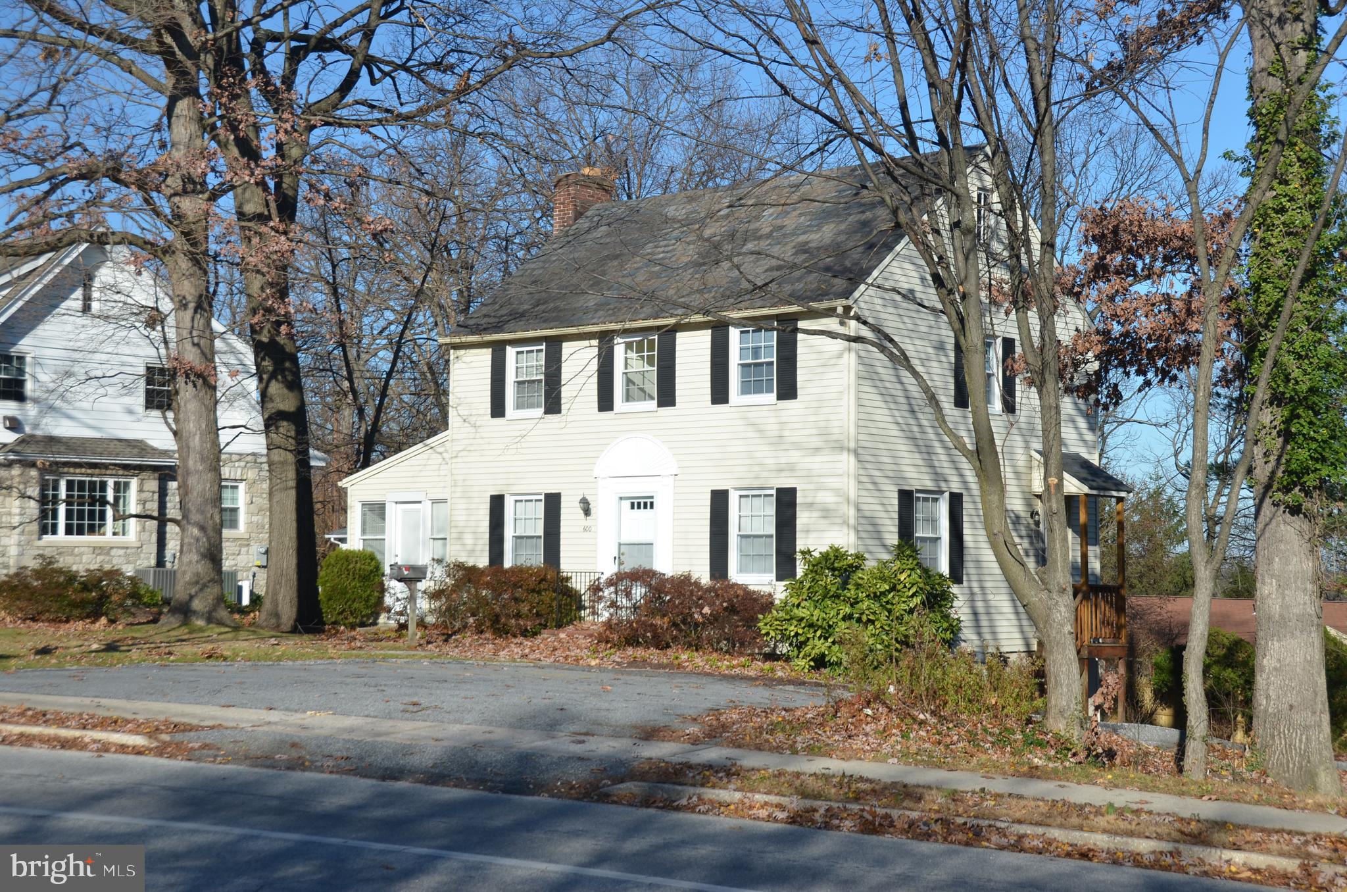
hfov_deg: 37.9
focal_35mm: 52
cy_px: 446
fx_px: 1960
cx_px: 674
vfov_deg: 25.6
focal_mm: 35
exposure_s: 1/250
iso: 160
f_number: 8
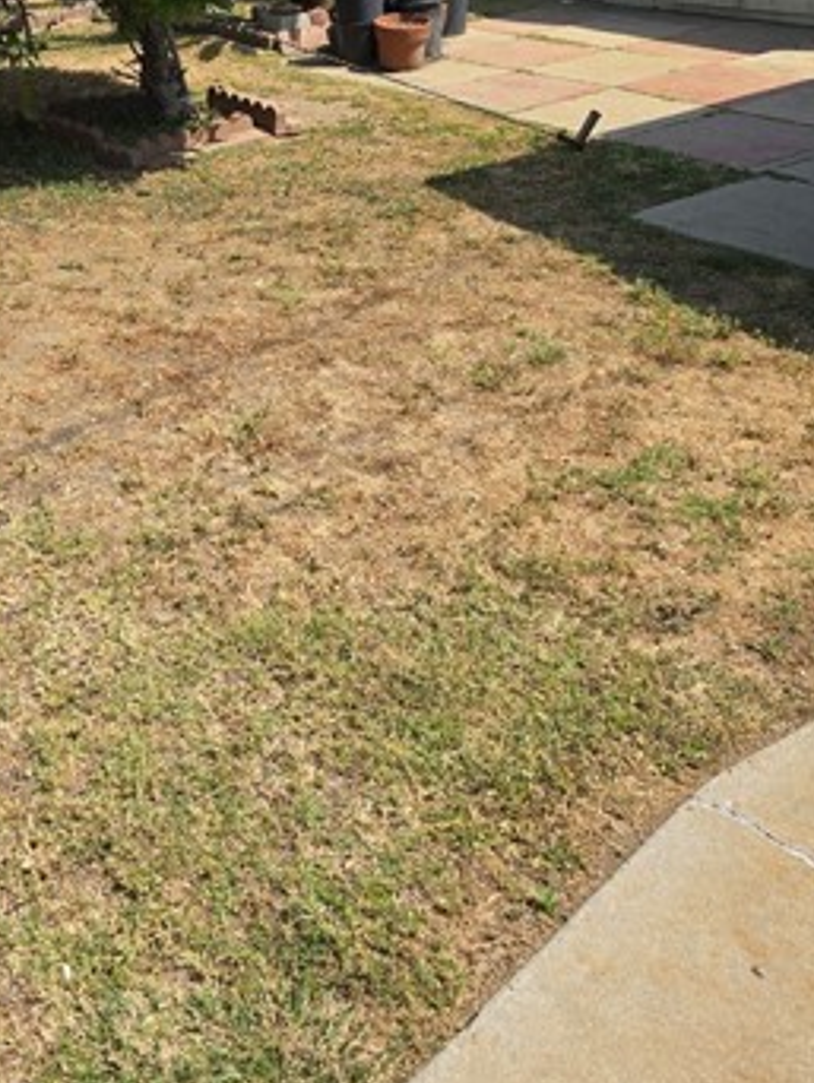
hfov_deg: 32.3
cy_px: 238
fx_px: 1347
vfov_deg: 42.1
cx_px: 111
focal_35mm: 43
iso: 12
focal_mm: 6.3
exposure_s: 1/740
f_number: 1.7
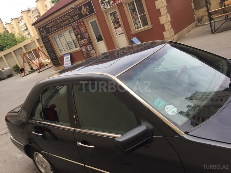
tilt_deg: -16.6
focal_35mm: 29
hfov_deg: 61.7
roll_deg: +19.3
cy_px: 86
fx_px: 194
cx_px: 116
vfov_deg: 48.2
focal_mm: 4.15
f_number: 2.2
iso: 32
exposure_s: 1/682
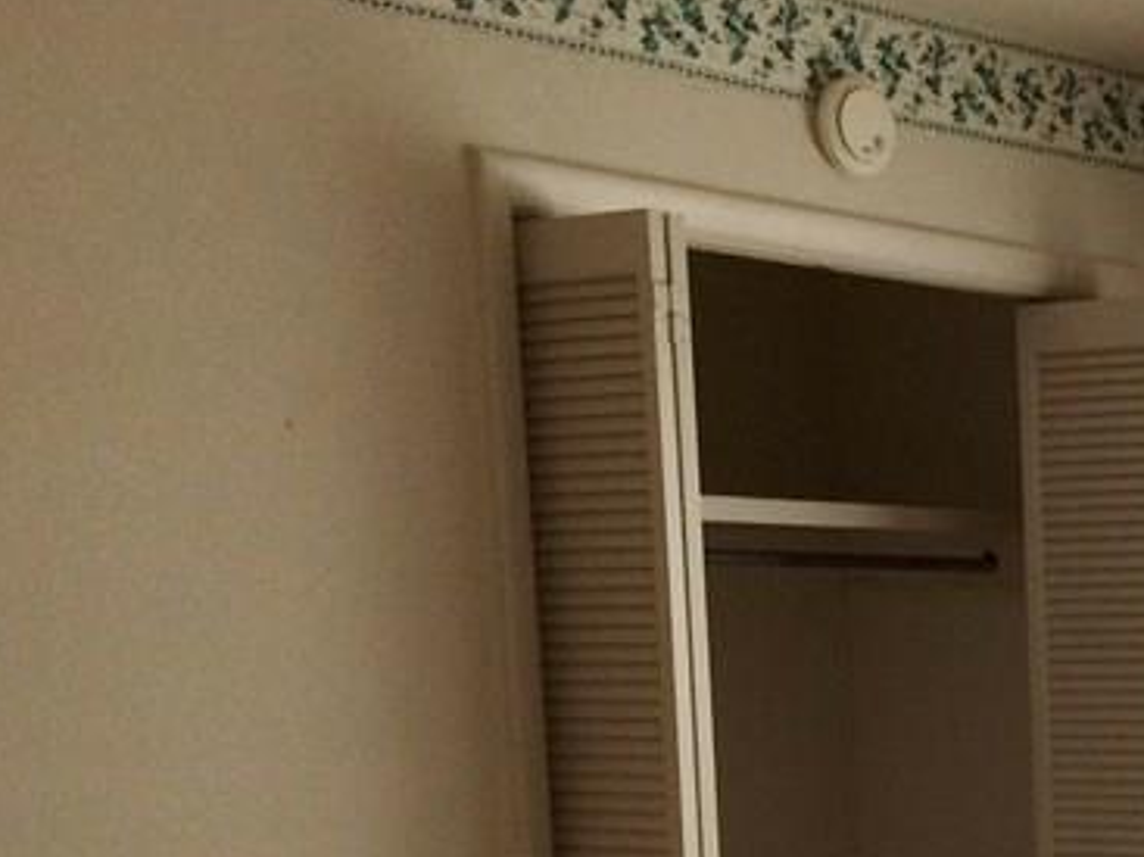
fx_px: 2676
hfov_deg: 22.0
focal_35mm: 81
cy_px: 1066
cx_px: 1428
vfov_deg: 17.3
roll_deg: +0.3
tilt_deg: -9.9
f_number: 2.2
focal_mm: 4.15
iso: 40
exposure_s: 1/30
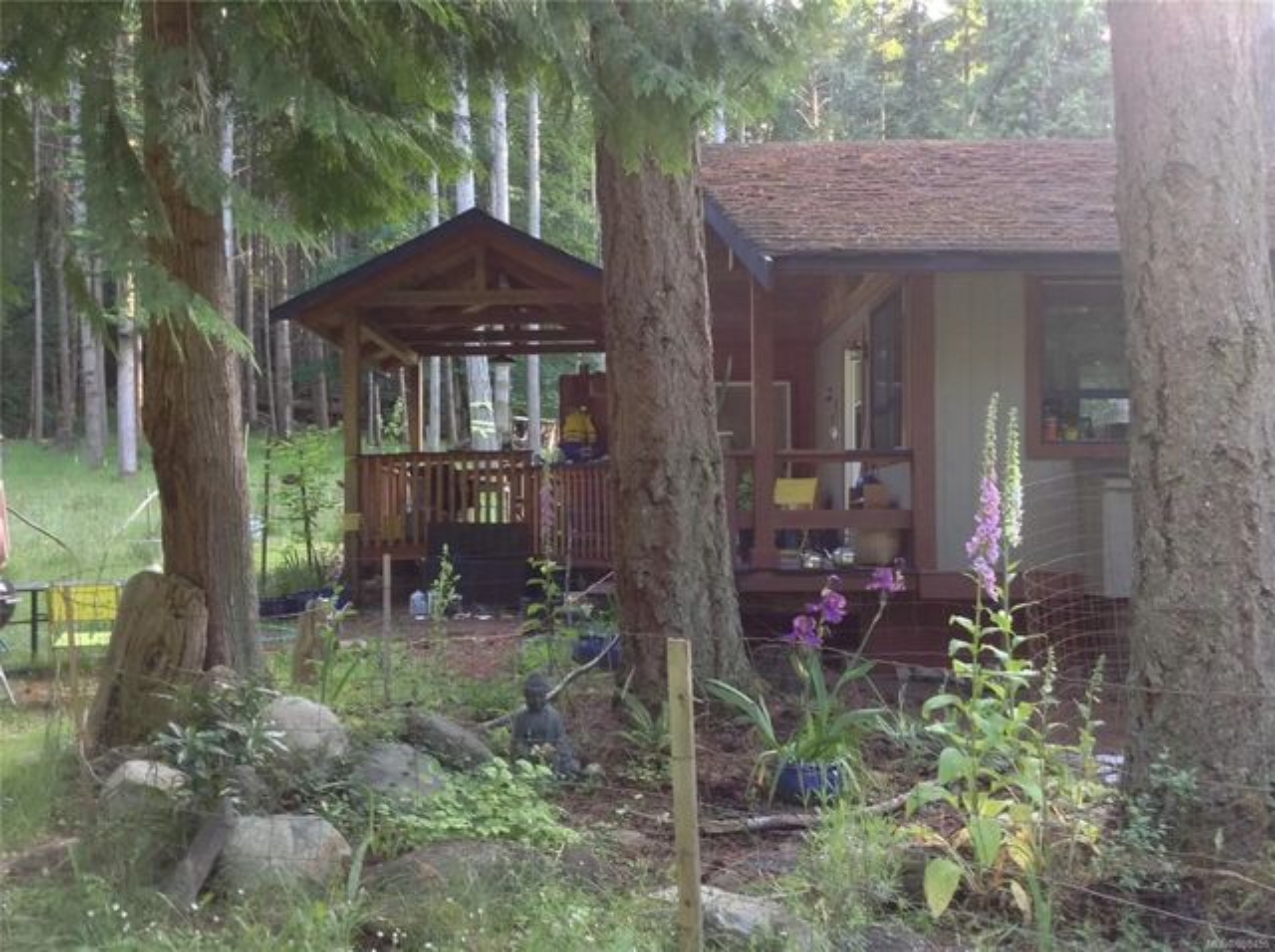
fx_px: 1214
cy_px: 476
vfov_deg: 42.8
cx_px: 638
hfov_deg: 55.4
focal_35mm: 33
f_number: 2.4
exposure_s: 1/24
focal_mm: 3.3
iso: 64
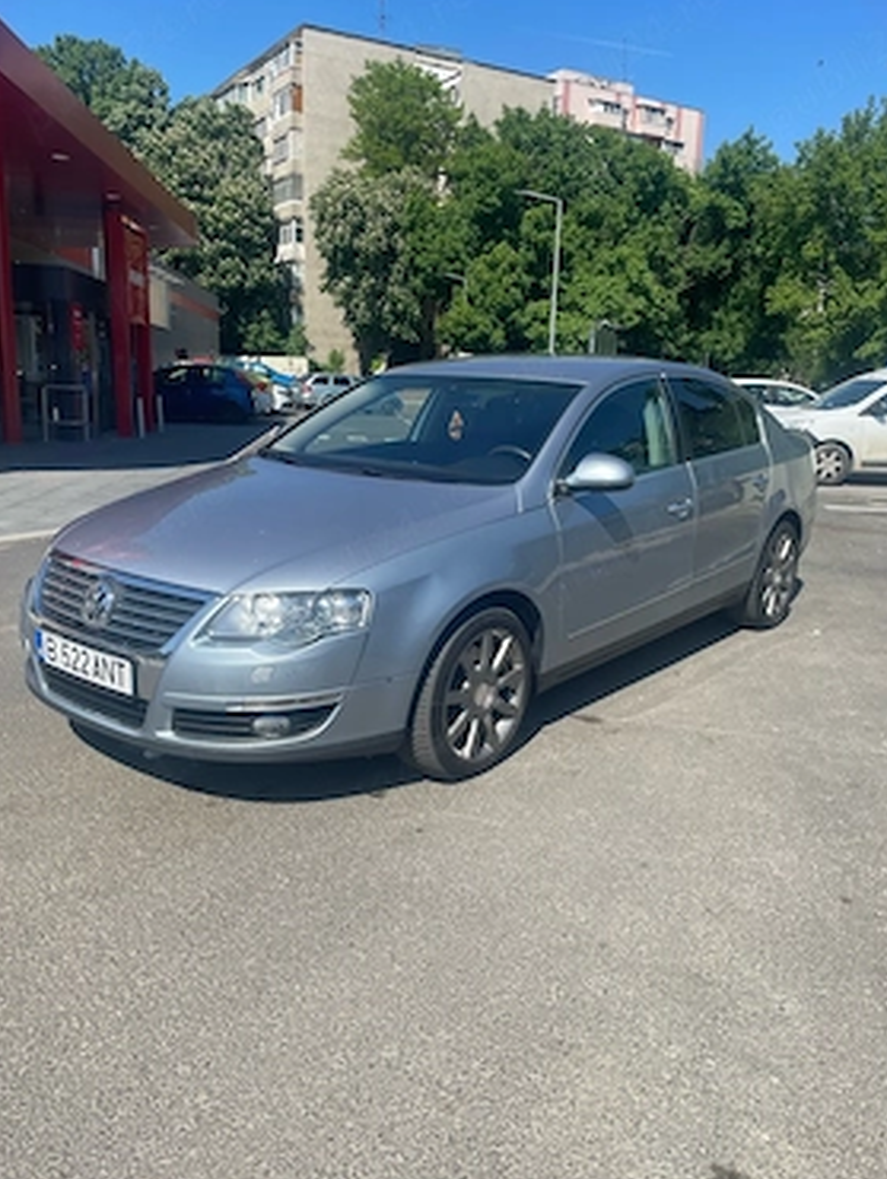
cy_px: 591
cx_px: 436
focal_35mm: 28
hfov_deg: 49.8
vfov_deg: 63.4
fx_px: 955
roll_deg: -1.2
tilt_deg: -12.1
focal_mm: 4.2
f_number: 1.6
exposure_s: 1/2564
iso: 32
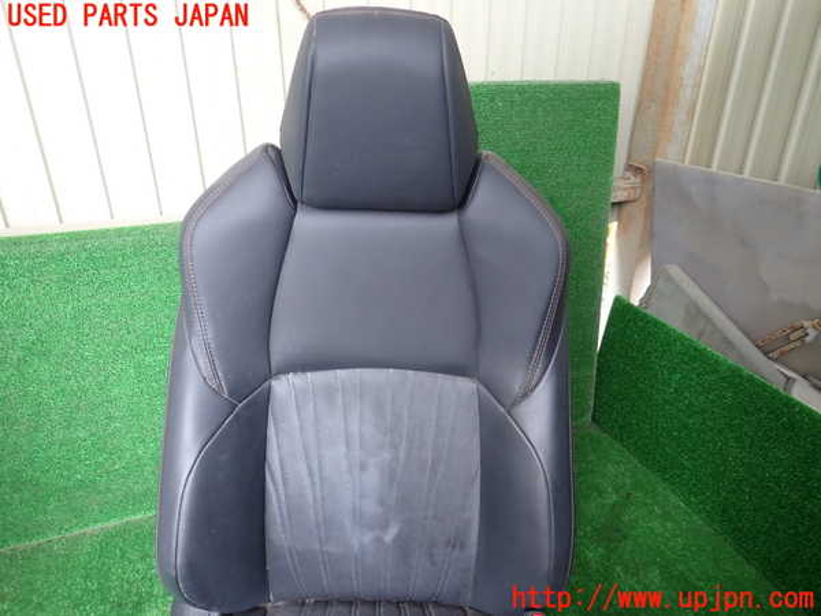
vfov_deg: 54.9
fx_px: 593
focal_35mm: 25
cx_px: 410
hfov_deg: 69.4
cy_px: 308
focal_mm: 4.5
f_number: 2
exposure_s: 1/80
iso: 200
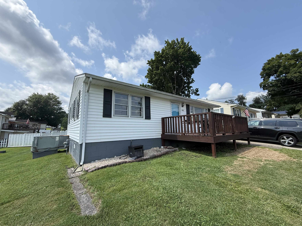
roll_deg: +0.9
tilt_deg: +7.8
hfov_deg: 102.1
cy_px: 113
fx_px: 122
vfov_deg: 85.7
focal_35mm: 14
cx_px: 151
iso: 50
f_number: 2.2
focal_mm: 2.22
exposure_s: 1/1339
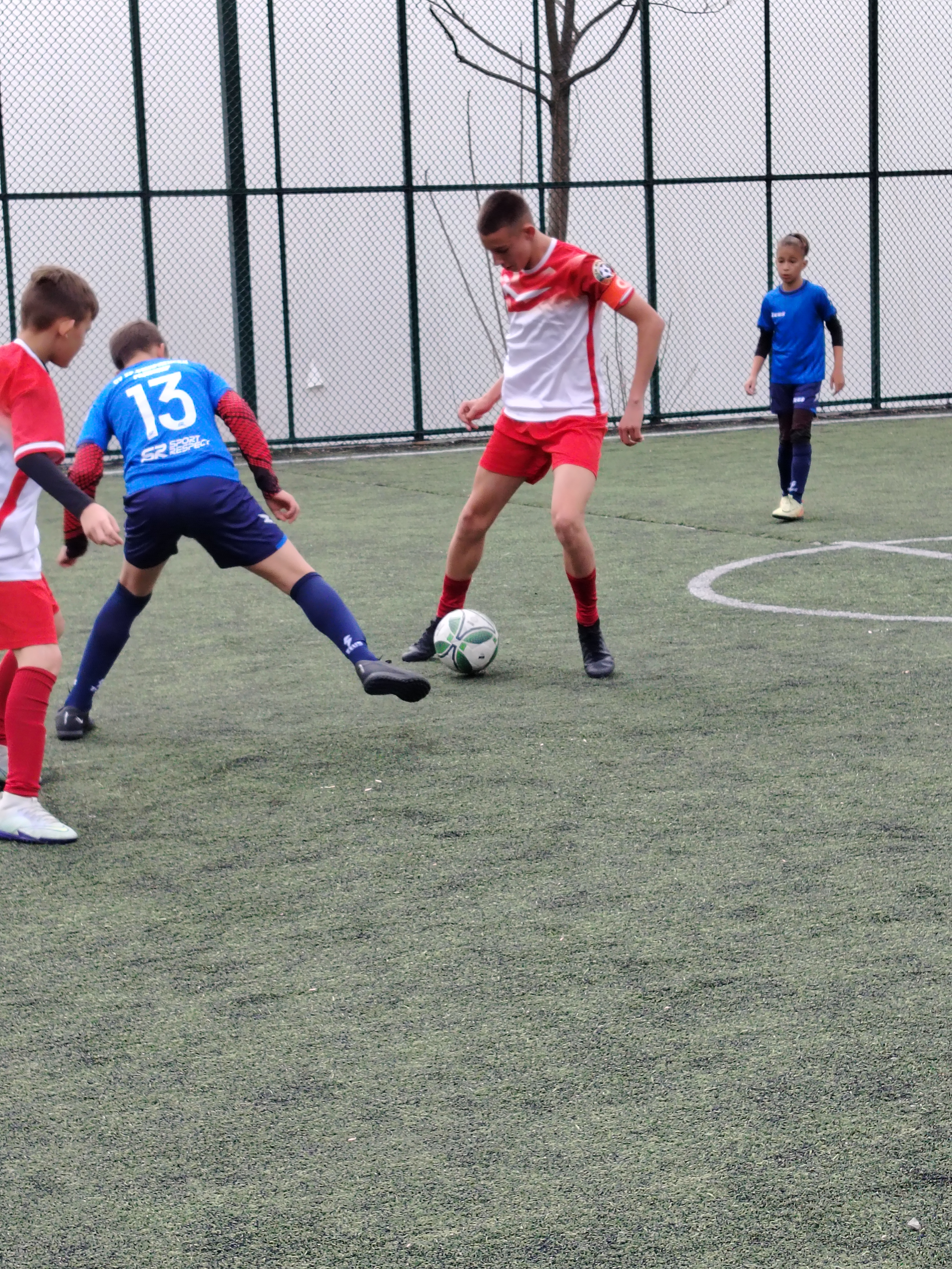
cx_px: 476
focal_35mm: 76
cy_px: 634
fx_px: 2787
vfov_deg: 25.7
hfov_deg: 19.4
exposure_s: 1/318
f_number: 1.75
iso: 100
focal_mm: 5.25
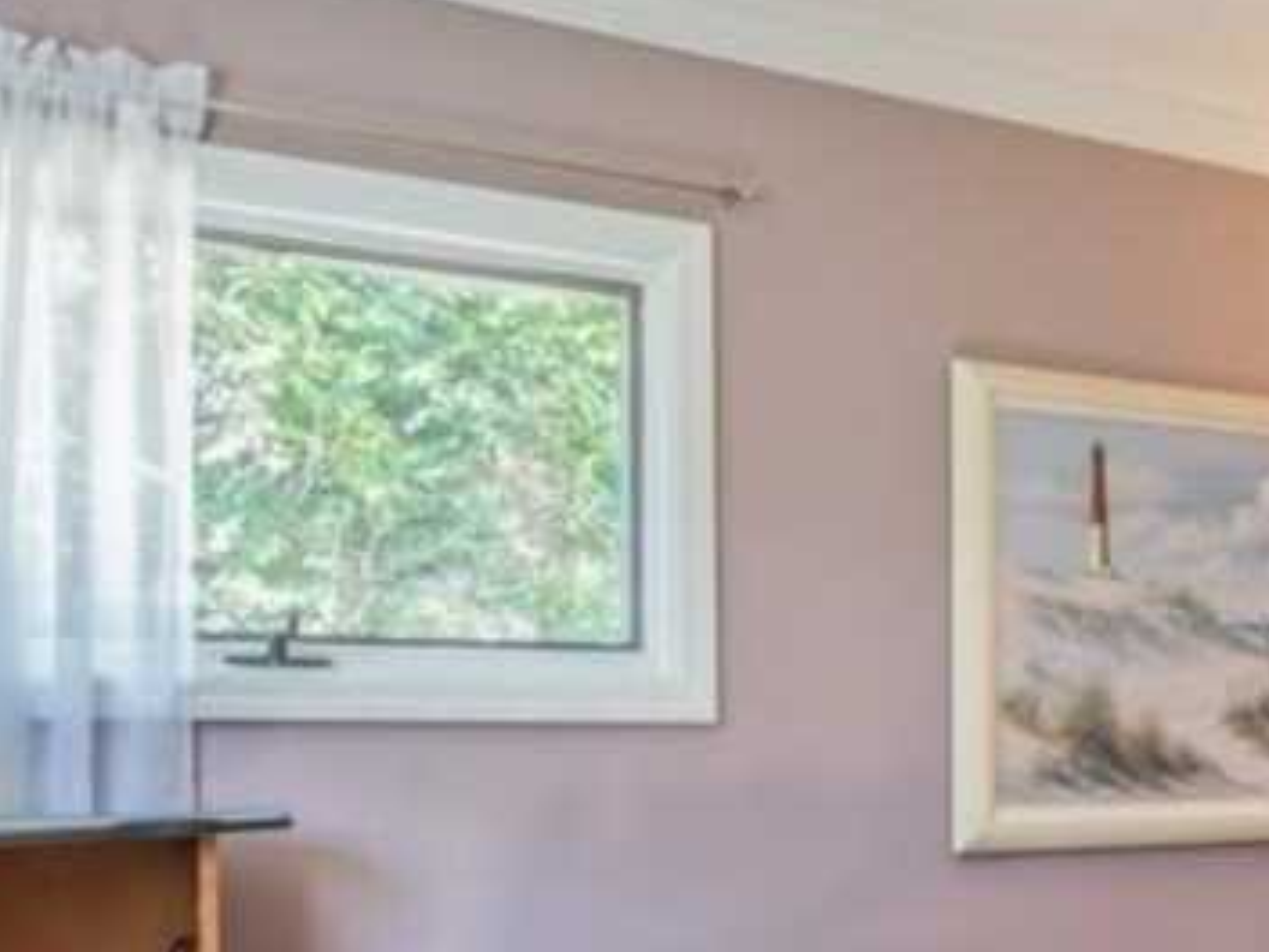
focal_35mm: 42
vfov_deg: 33.5
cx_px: 1053
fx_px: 1540
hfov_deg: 42.4
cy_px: 745
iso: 100
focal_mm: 10
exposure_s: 1
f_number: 11
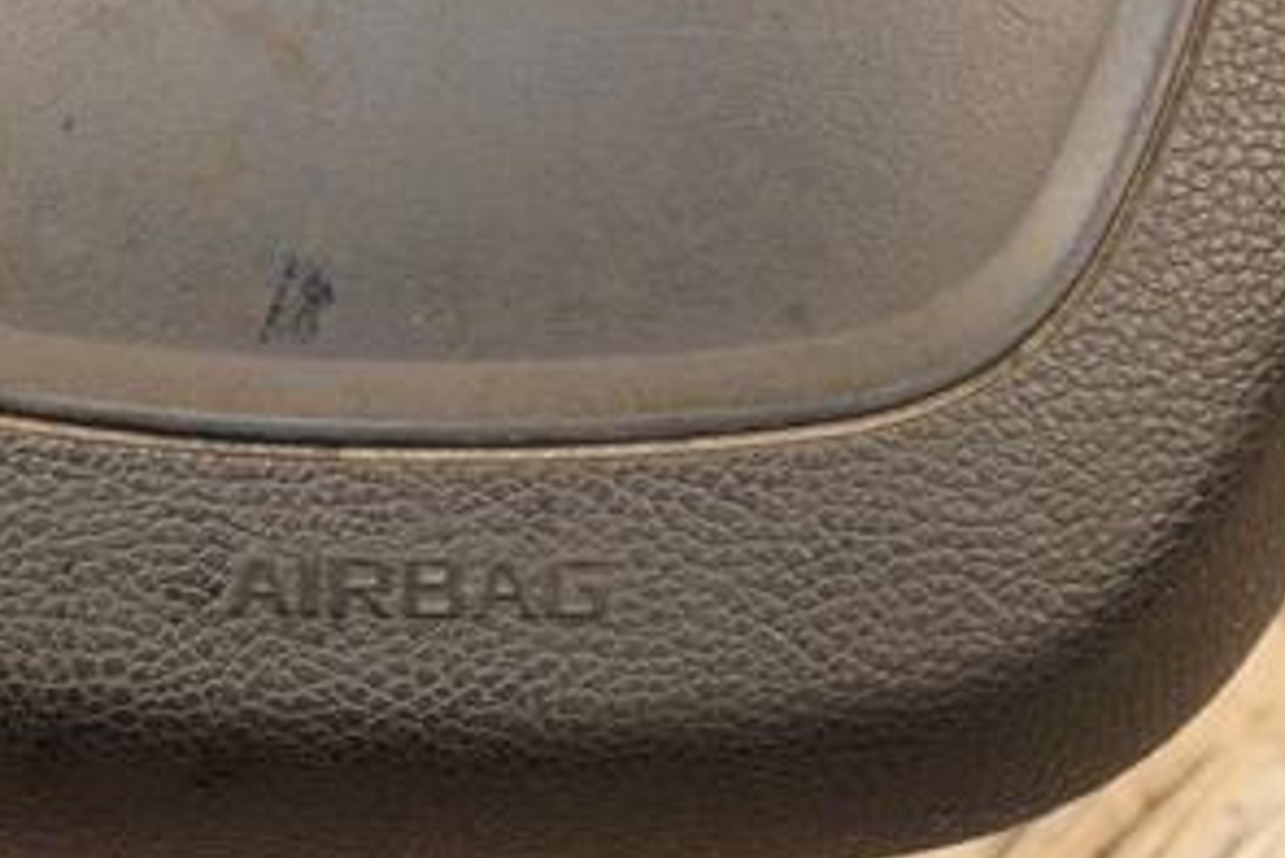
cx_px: 405
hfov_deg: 13.1
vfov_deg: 8.8
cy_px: -17
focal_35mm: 156
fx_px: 5571
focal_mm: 48
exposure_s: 1/125
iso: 800
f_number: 4.8
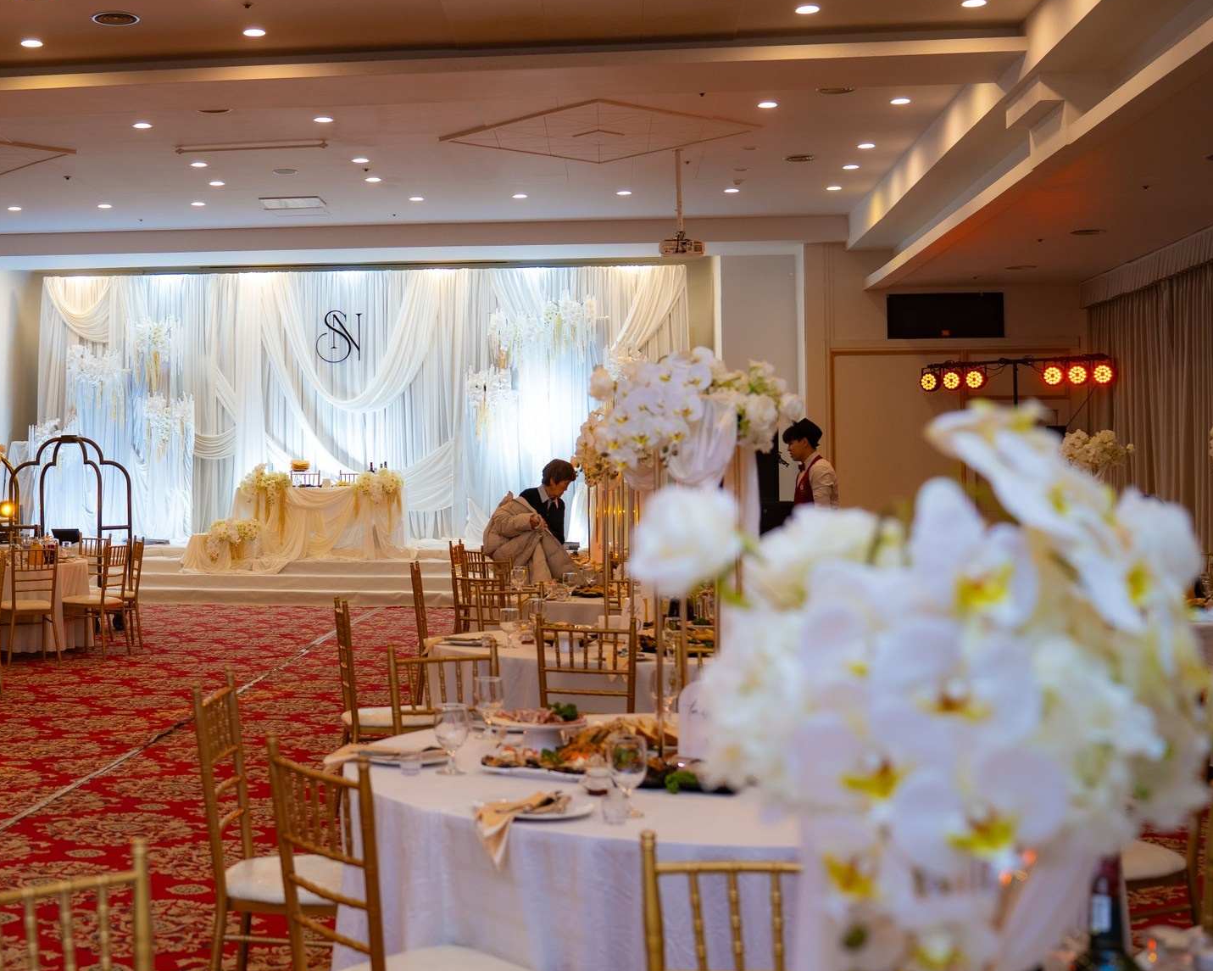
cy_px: 386
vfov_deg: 32.0
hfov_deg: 38.4
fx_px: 1687
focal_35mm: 47
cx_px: 292
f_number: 3.2
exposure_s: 1/250
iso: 500
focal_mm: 28
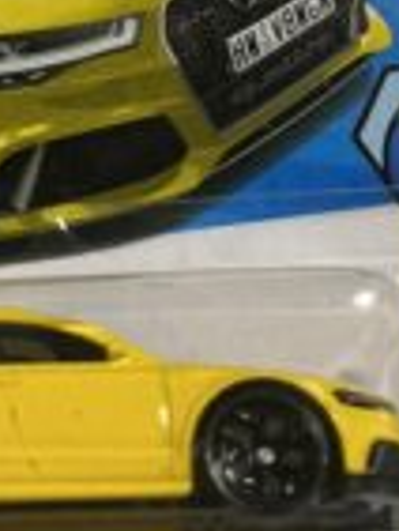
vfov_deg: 23.0
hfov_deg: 17.8
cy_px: 23
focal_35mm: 82
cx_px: 45
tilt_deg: -63.1
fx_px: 1258
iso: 320
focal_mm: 3
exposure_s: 1/30
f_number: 1.8
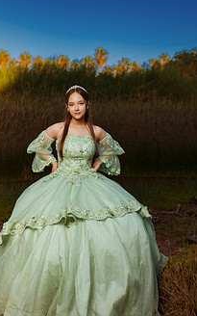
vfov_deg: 41.0
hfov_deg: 26.2
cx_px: 70
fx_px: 421
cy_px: 164
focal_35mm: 49
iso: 50
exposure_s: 1/640
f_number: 2.8
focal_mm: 35
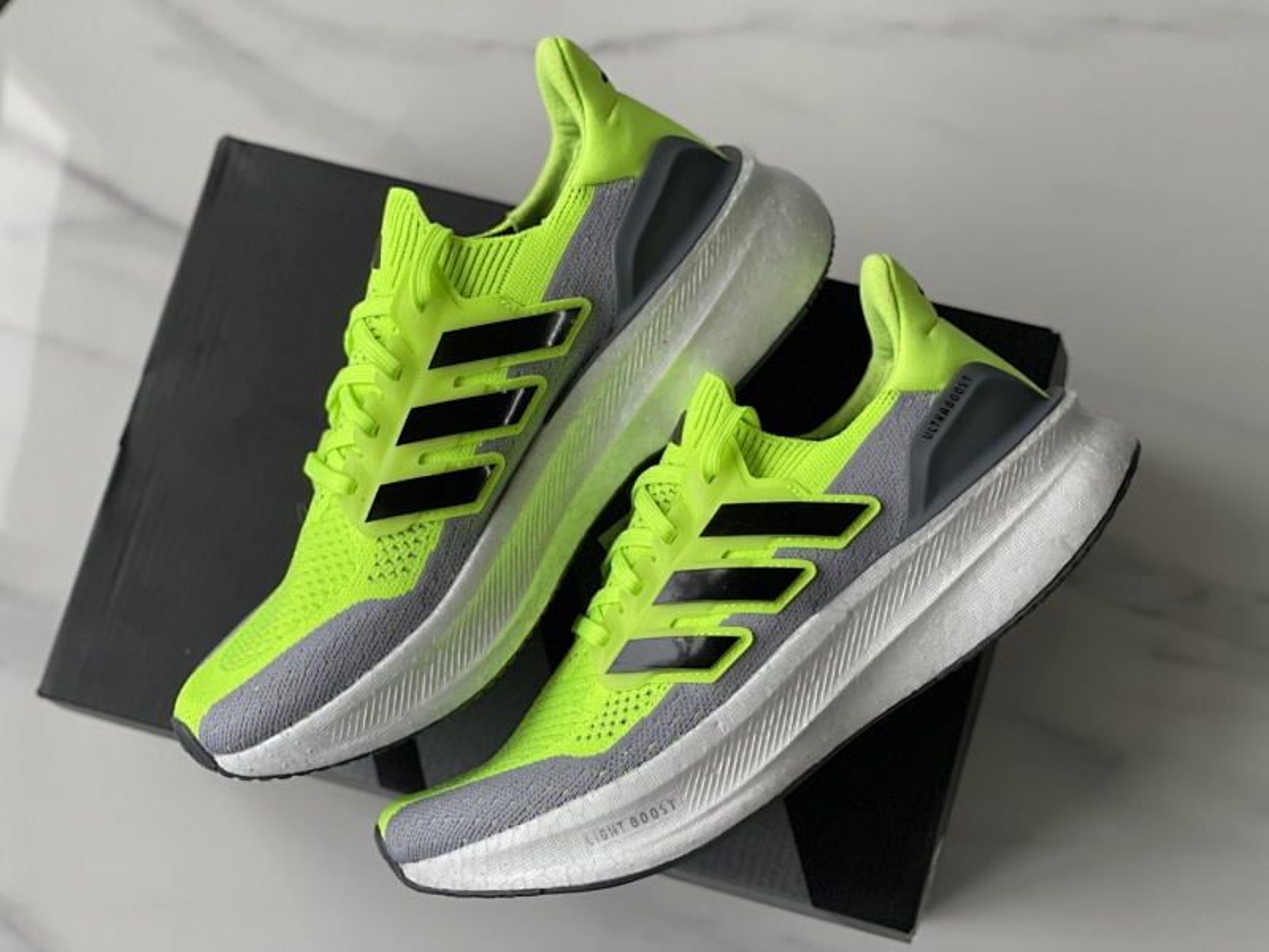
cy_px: 476
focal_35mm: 64
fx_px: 2346
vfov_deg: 22.9
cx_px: 634
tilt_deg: -76.6
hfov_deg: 30.3
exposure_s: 1/121
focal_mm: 7.5
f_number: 2.2
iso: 160
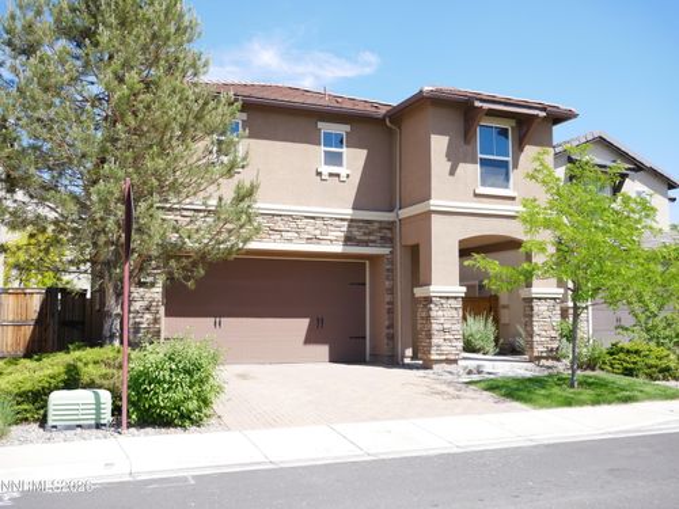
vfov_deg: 39.7
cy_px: 254
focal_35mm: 36
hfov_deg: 51.4
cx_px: 340
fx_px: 706
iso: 200
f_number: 6.3
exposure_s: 1/320
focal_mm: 18
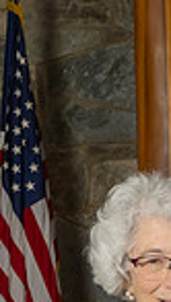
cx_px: 572
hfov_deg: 5.5
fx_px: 1624
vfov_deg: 10.5
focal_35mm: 202
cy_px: 372
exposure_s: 1/200
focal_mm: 30
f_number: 8
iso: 500
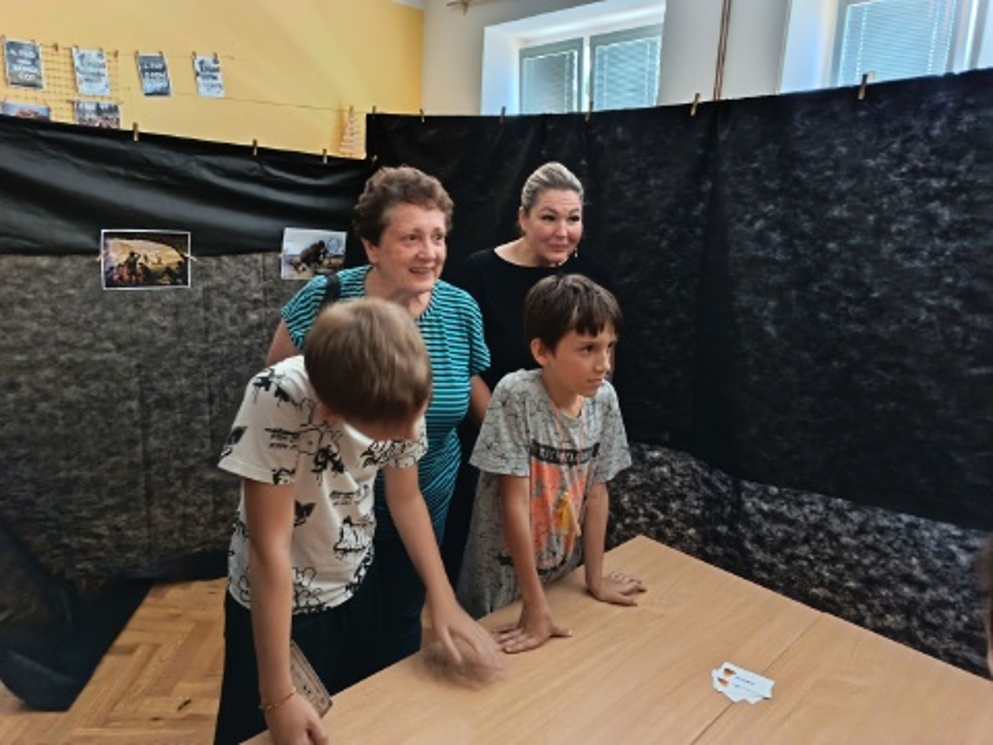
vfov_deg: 56.8
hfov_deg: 71.6
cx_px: 496
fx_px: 688
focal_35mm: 24
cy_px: 372
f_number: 1.75
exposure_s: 1/33.3
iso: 4035
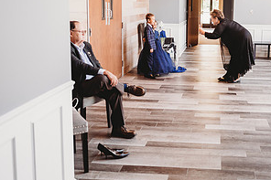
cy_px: 49
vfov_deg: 28.3
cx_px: 196
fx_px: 354
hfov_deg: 41.0
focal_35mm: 47
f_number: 1.8
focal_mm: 24
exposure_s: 1/320
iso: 400
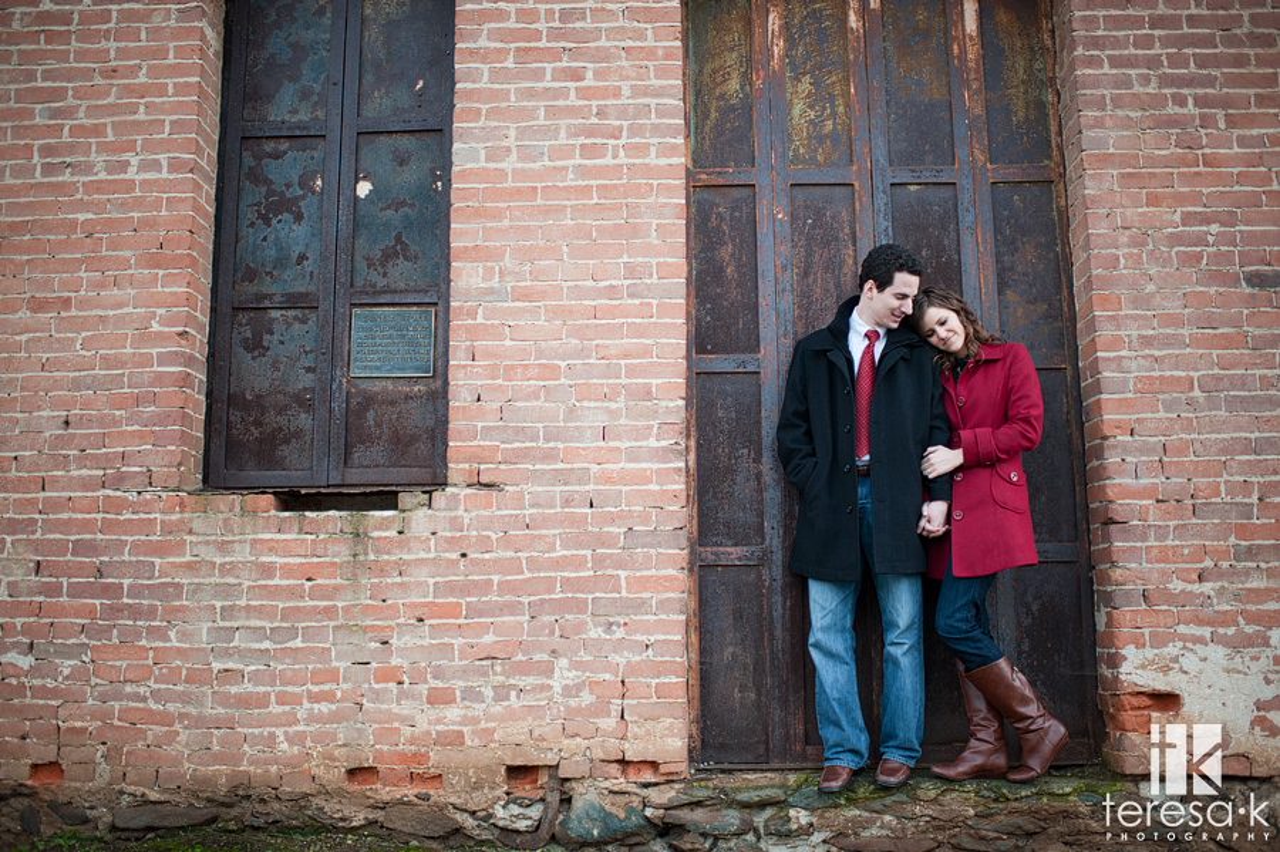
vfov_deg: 37.8
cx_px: 640
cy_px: 426
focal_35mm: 35
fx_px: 1244
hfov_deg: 54.5
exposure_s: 1/125
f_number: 1.4
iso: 400
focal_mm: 35
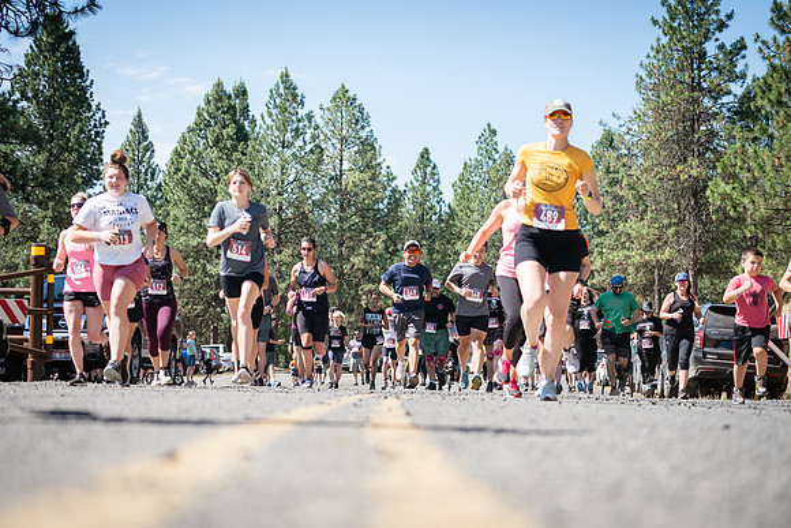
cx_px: 396
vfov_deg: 18.4
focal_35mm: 74
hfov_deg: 27.3
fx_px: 1626
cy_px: 264
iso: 125
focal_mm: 74
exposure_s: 1/500
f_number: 4
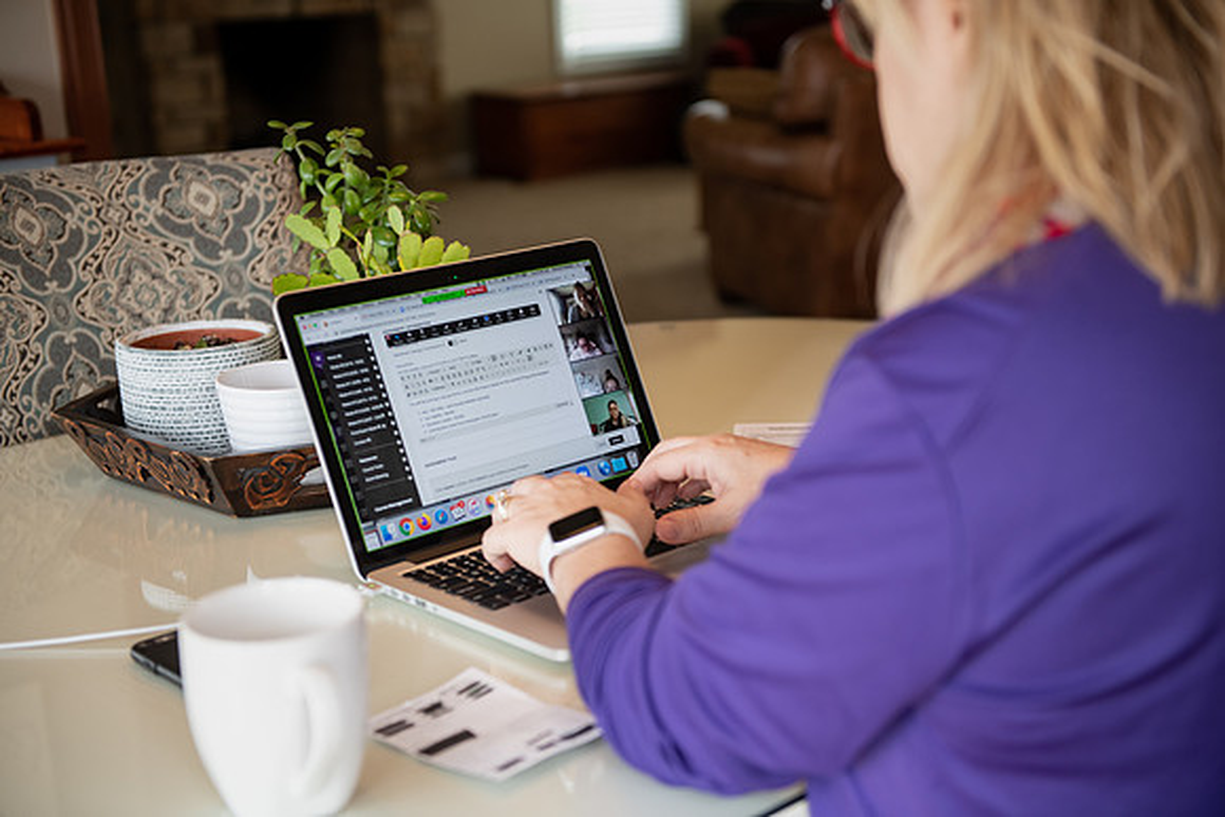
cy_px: 408
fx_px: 1872
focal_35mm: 55
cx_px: 612
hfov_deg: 36.2
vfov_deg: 24.6
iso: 800
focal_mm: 55
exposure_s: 1/200
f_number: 3.2
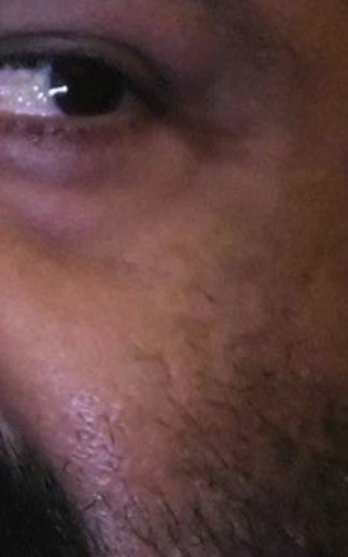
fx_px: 12510
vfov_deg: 2.6
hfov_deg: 1.6
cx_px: -94
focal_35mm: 824
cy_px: 511
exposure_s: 1/100
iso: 10000
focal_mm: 90
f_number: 5.3
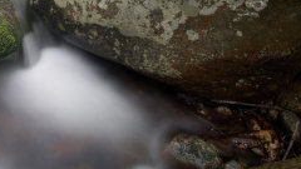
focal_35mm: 40
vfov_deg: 28.1
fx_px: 319
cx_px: -34
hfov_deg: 40.3
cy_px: 5
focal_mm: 10
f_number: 4.5
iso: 100
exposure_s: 30
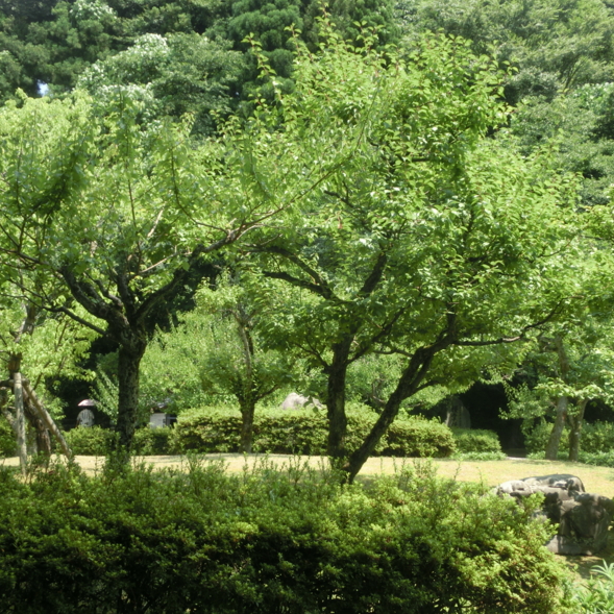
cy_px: 305
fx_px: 963
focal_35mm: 48
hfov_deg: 35.3
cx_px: 331
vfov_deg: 35.4
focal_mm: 7.15
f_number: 4
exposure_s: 1/200
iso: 80
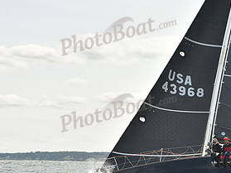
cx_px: 220
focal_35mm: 156
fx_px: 1041
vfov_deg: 9.5
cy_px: 142
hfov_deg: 12.5
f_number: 8
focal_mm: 78
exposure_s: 1/800
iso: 250
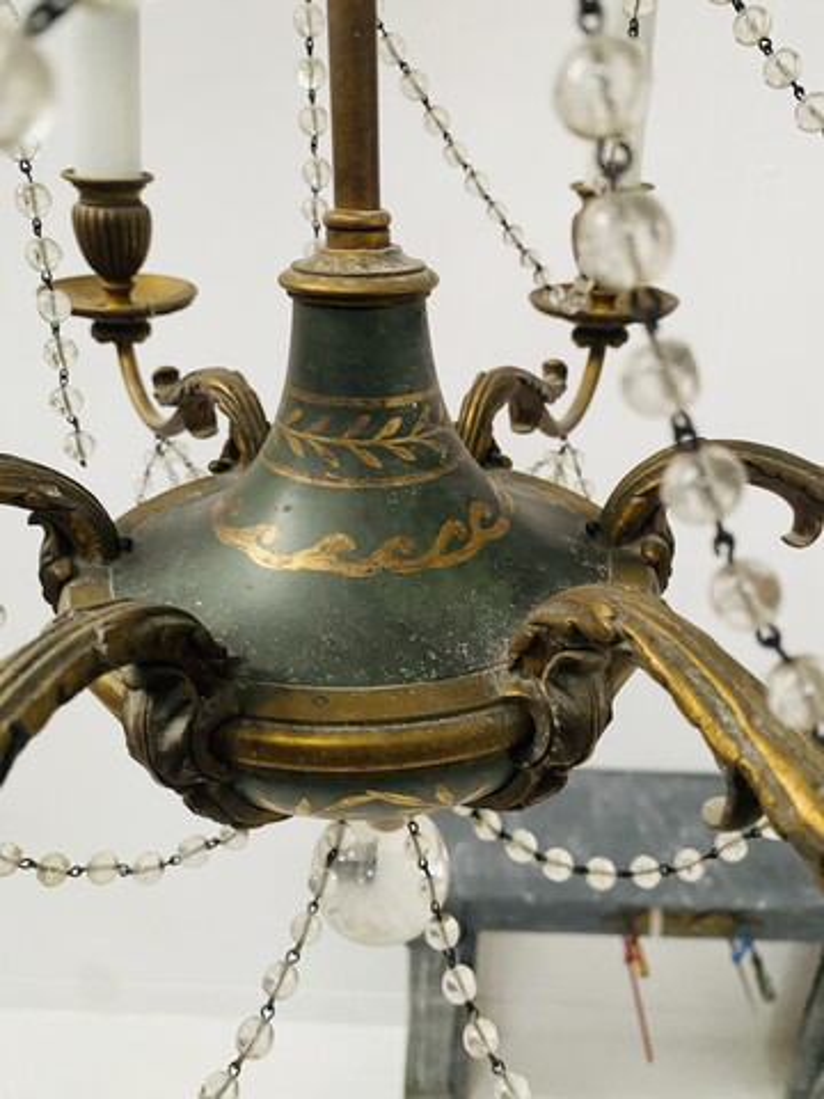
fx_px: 825
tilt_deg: -23.3
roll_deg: -0.9
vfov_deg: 67.3
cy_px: 550
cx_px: 412
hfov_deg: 53.1
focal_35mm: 26
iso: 500
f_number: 1.8
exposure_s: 1/55
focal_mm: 4.25
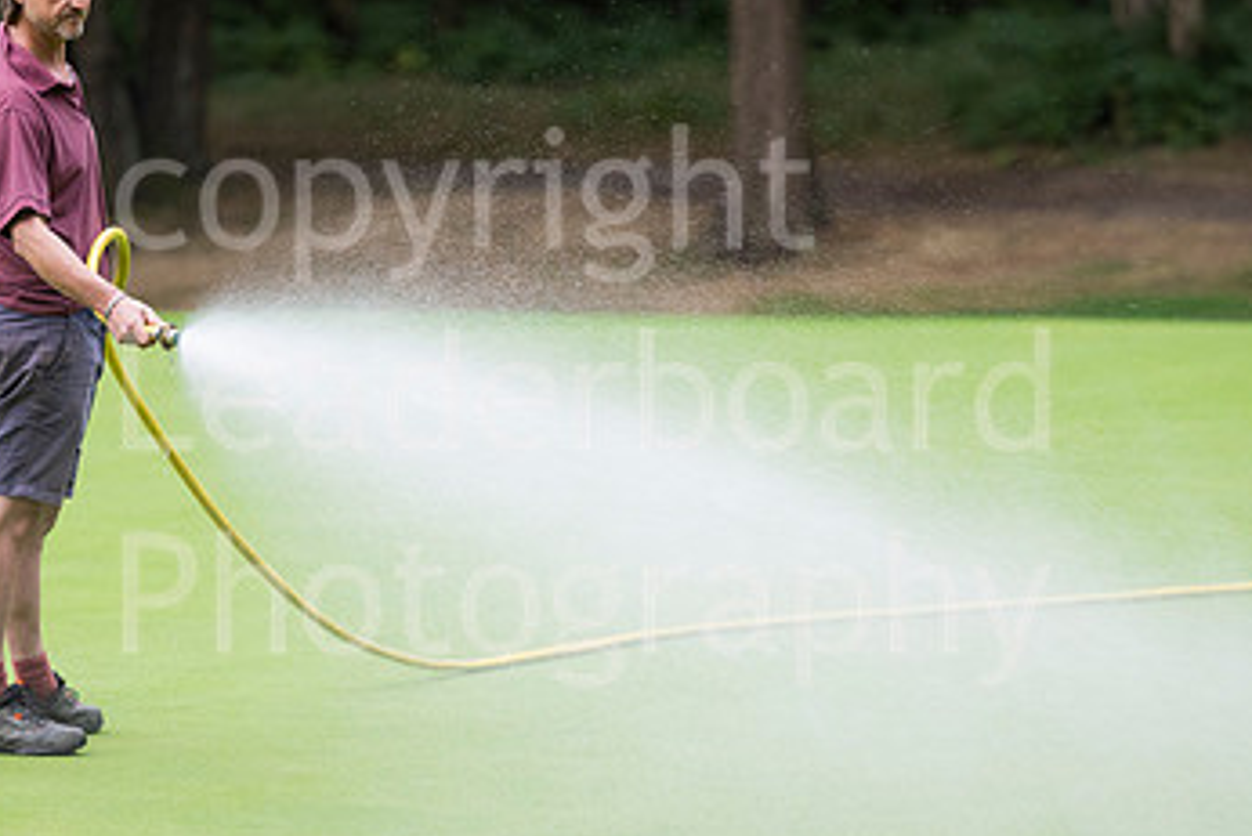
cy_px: 425
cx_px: 590
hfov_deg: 8.8
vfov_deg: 5.9
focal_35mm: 235
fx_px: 8176
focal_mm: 140
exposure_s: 1/320
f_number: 2.8
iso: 1000
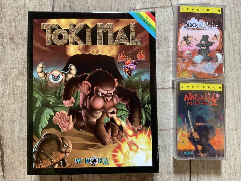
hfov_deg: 61.7
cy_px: 90
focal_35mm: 29
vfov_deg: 48.2
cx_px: 120
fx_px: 202
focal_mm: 3
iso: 200
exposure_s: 1/40
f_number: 1.8
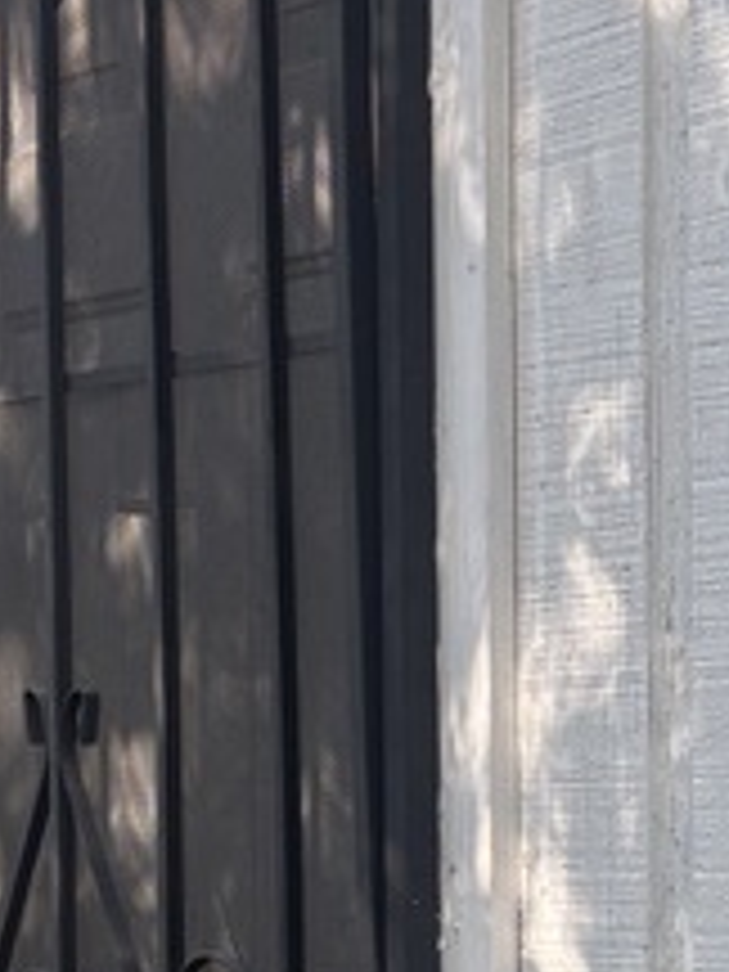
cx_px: 567
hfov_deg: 12.0
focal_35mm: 123
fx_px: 3454
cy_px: 922
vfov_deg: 15.8
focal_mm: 5.96
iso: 40
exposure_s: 1/141
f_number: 1.6
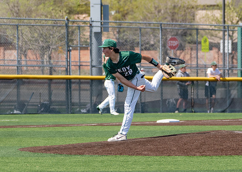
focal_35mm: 354
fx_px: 2435
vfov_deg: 4.1
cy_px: 71
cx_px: 114
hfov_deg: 5.7
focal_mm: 245
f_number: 8
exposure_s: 1/2000
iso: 640
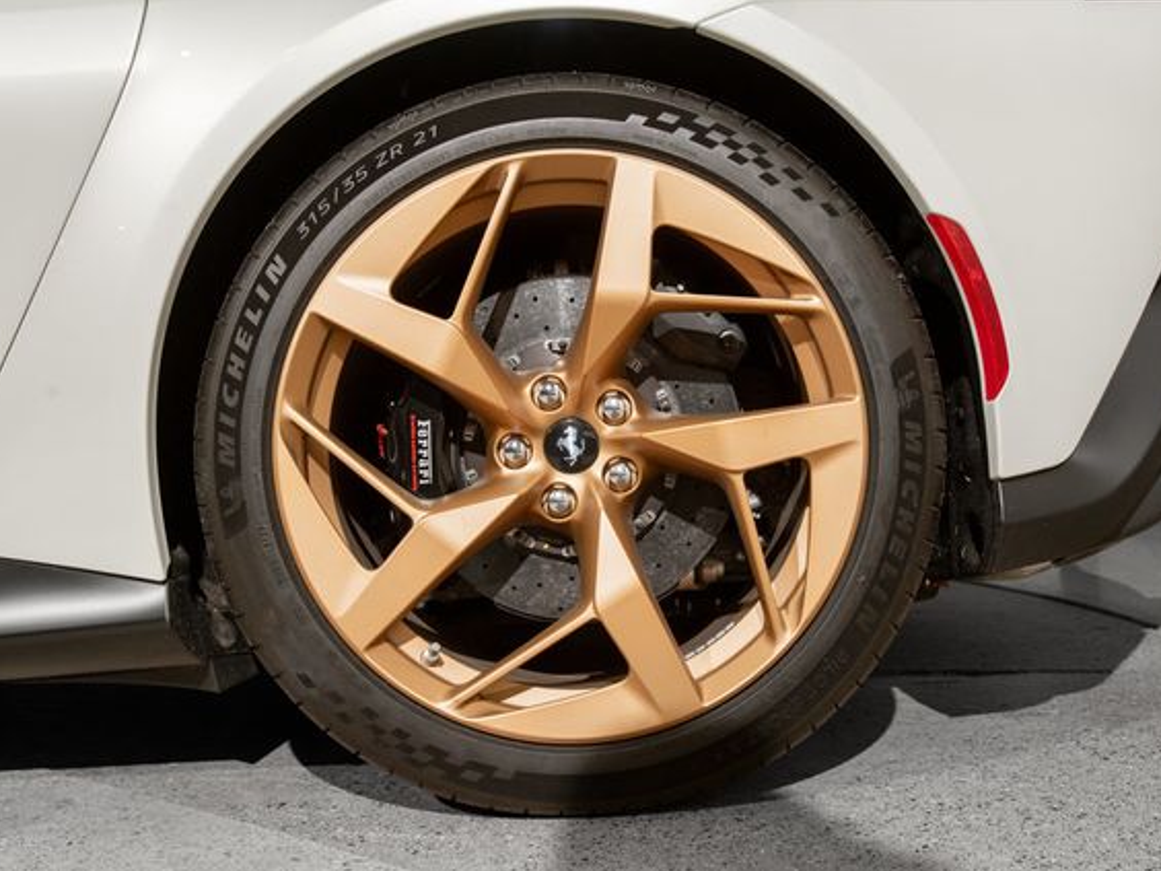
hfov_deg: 51.4
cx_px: 593
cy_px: 436
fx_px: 1207
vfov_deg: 39.7
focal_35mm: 36
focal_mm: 33
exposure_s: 1/160
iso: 640
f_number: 8
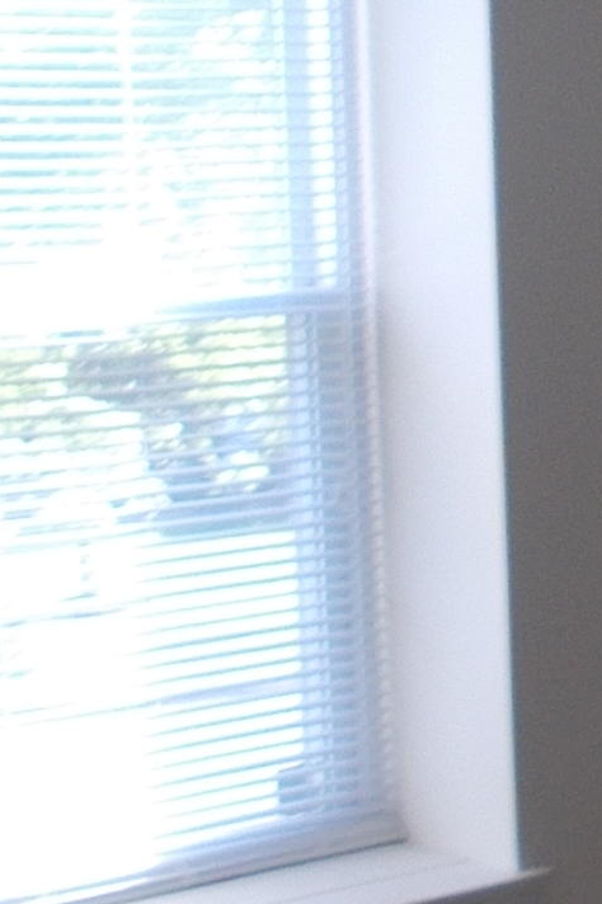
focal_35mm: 114
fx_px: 2862
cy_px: 291
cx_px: 1172
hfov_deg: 11.0
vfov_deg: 17.9
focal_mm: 4.6
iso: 80
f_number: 3.2
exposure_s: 1/30
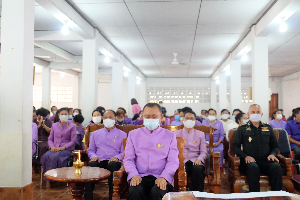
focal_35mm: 40
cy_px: 100
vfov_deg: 33.4
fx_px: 333
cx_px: 150
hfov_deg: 48.5
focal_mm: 26.9
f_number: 4.5
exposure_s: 1/70
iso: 5000
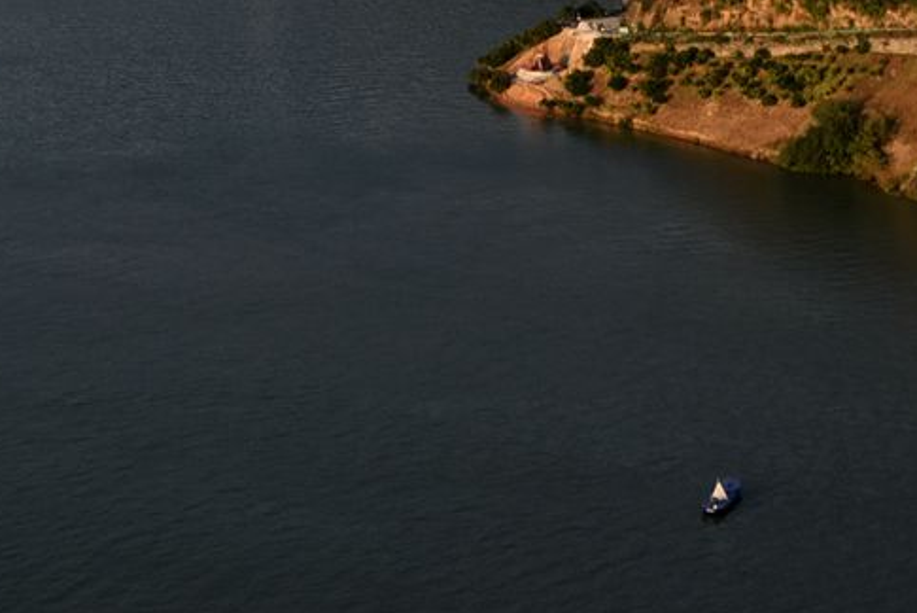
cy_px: -586
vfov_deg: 9.7
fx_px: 3364
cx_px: -255
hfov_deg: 14.9
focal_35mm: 132
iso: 200
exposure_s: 1/320
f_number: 9
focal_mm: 32
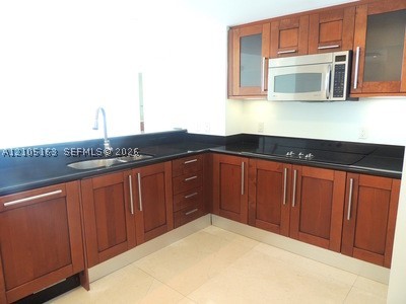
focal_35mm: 24
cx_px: 203
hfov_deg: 71.6
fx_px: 281
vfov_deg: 56.8
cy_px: 152
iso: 220
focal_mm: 4.3
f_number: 3
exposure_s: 1/30
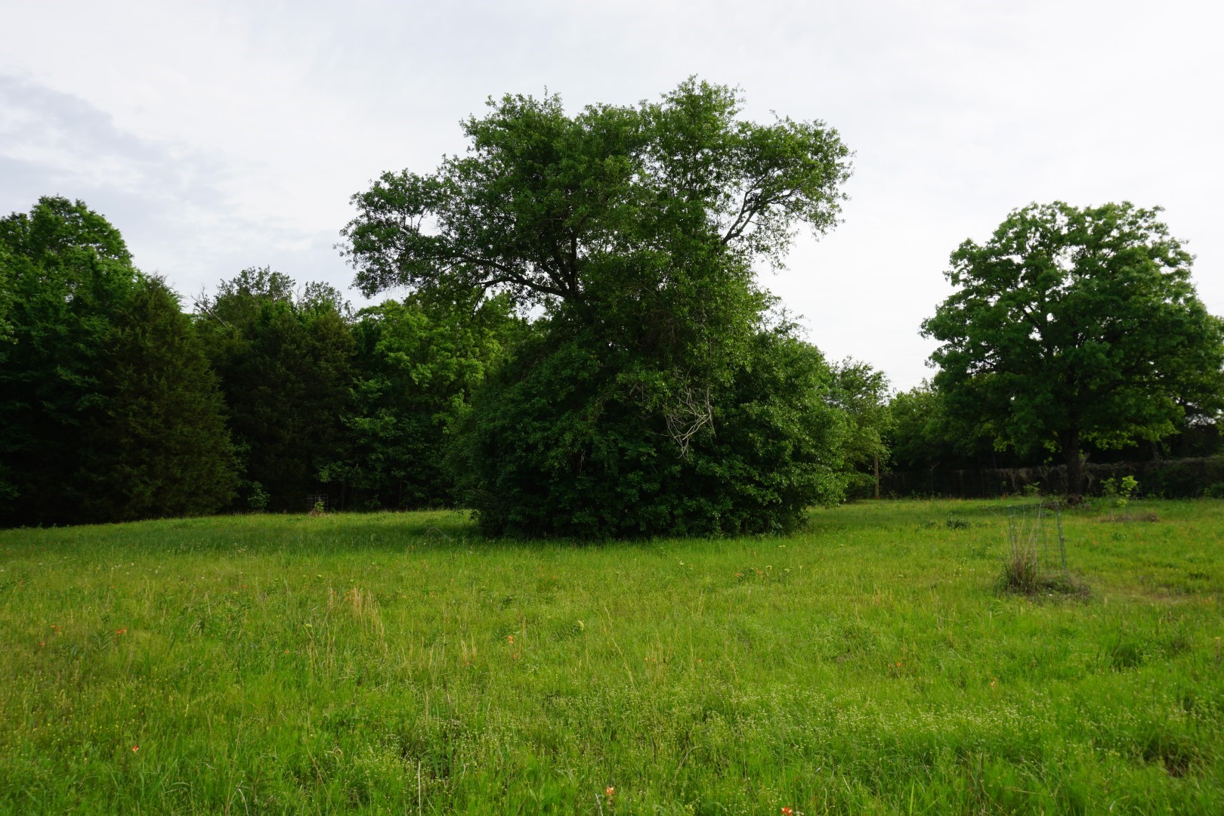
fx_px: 816
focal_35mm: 24
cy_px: 408
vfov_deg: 53.1
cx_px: 612
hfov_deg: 73.7
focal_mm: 16
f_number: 10
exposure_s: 1/80
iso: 100
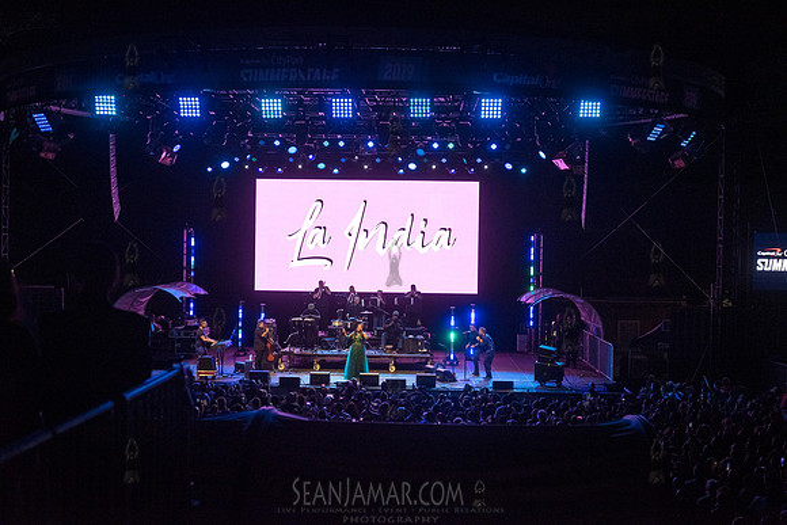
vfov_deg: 27.0
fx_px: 1093
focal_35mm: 50
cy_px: 262
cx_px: 394
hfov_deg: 39.6
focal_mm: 50
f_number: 4
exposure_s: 1/1250
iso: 2500
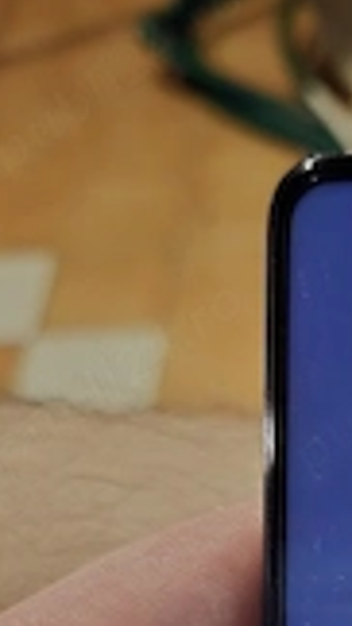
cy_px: 726
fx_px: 1030
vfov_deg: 29.6
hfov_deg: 17.8
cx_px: 495
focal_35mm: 62
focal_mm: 6.3
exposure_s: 1/24
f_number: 1.7
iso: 2500
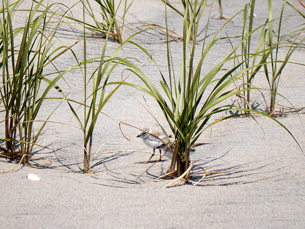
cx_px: 152
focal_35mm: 600
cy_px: 114
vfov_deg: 2.5
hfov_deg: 3.3
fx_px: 5287
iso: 200
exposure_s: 1/2500
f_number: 5.6
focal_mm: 300
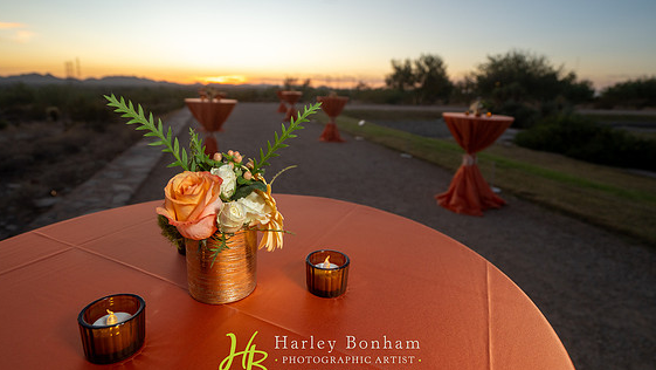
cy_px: 161
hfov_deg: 86.6
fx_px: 348
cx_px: 322
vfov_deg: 55.8
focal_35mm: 20
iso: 500
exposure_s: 1/160
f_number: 4
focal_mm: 18
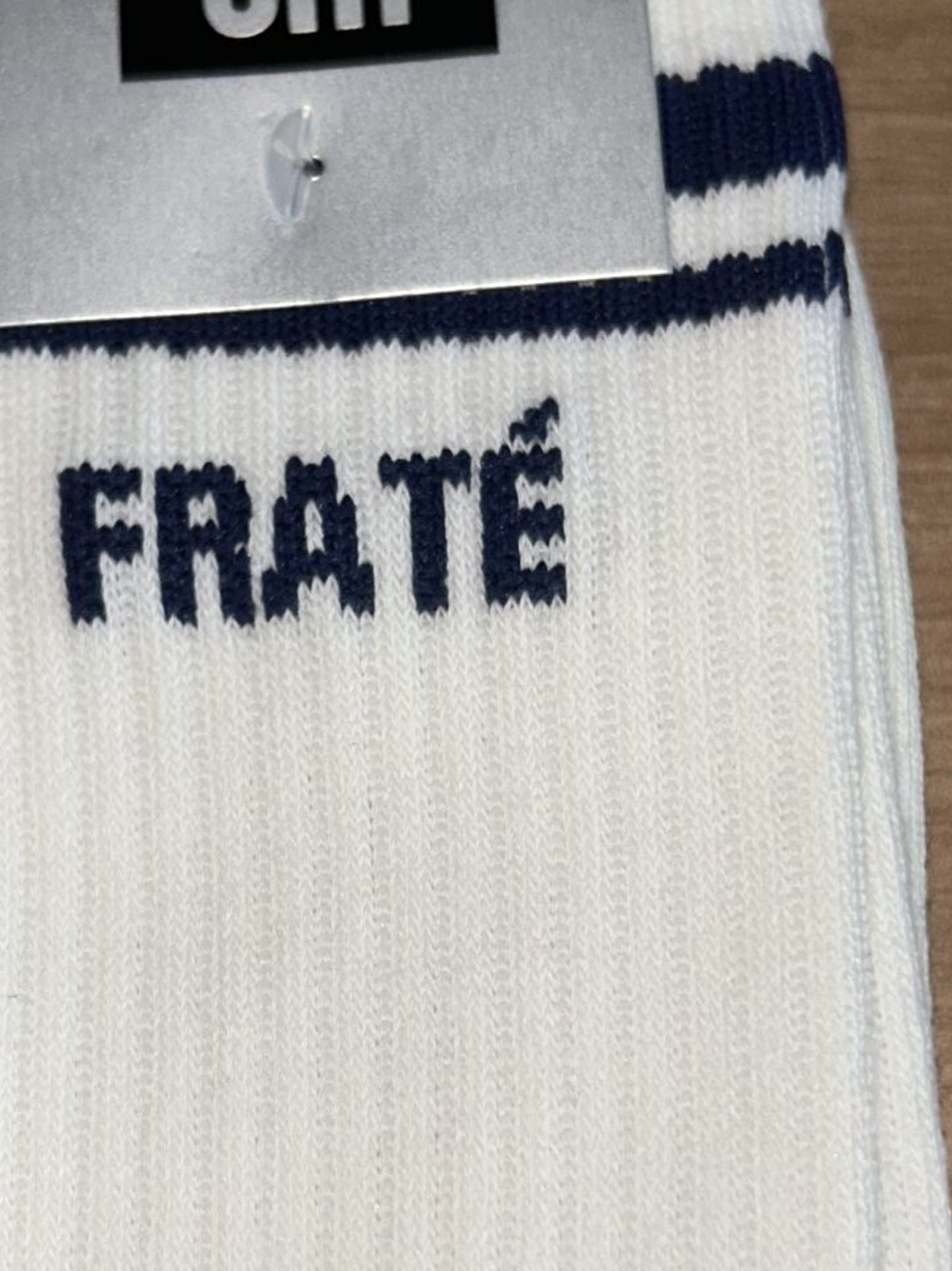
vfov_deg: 28.0
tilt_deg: -71.1
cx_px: 485
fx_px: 2532
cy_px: 848
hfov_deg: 21.3
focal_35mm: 69
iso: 32
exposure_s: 1/40
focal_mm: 5.7
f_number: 1.5
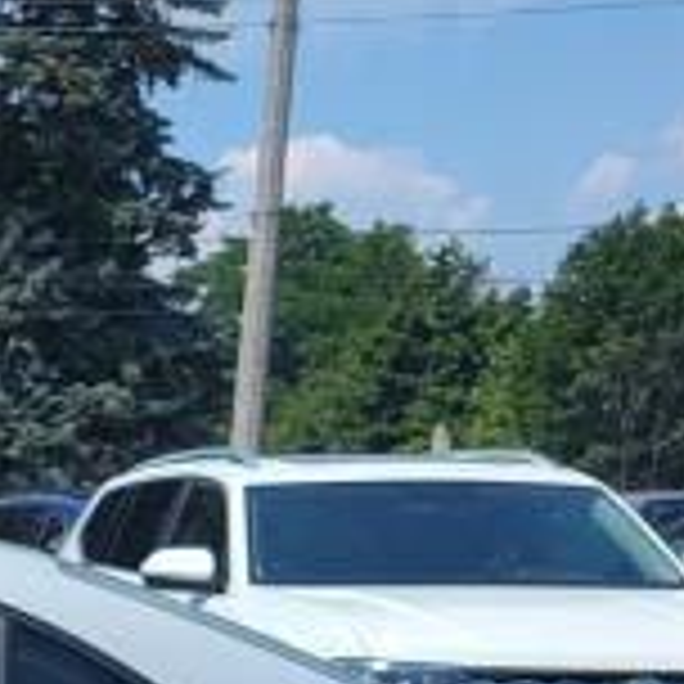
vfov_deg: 17.1
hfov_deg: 15.2
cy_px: 842
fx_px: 2168
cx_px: -585
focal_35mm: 97
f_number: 1.8
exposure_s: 1/3390
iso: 40
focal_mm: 5.4
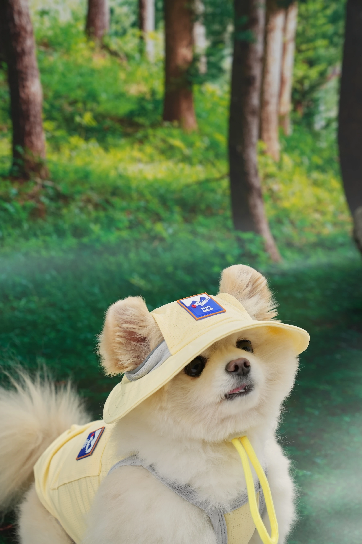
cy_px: 272
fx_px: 1056
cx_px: 181
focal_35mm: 70
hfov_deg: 19.5
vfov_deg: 28.8
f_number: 7.1
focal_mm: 70
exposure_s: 1/160
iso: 400
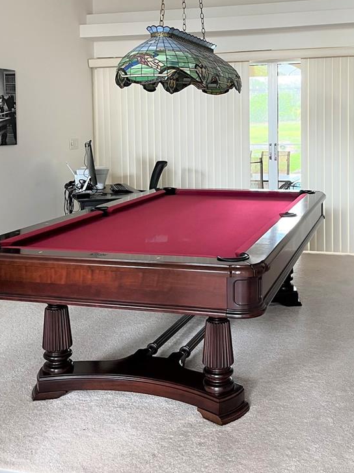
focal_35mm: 43
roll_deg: +1.2
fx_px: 587
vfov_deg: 43.2
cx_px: 228
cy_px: 156
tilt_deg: -4.2
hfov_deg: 33.4
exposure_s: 1/74
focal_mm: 5.1
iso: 125
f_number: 1.6
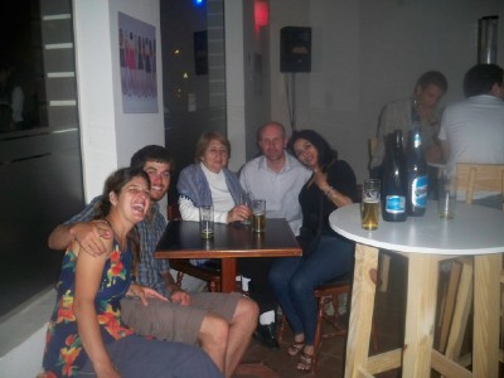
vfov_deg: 40.7
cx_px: 252
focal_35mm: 35
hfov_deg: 52.6
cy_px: 189
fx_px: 510
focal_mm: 6.3
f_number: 3.1
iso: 250
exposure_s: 1/60
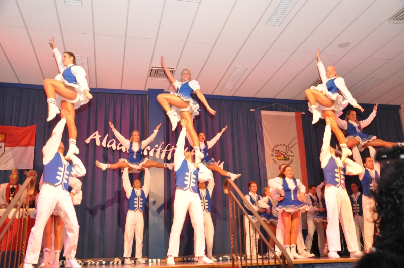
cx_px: 202
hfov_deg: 53.2
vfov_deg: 36.8
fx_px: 403
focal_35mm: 36
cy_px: 134
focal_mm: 24
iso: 800
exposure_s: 1/60
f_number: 5.6
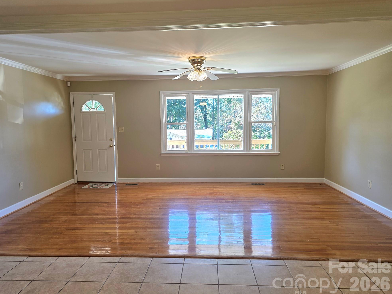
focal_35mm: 24
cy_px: 145
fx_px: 272
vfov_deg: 56.8
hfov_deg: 71.6
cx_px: 188
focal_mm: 6.3
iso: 80
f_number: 1.7
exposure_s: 1/120
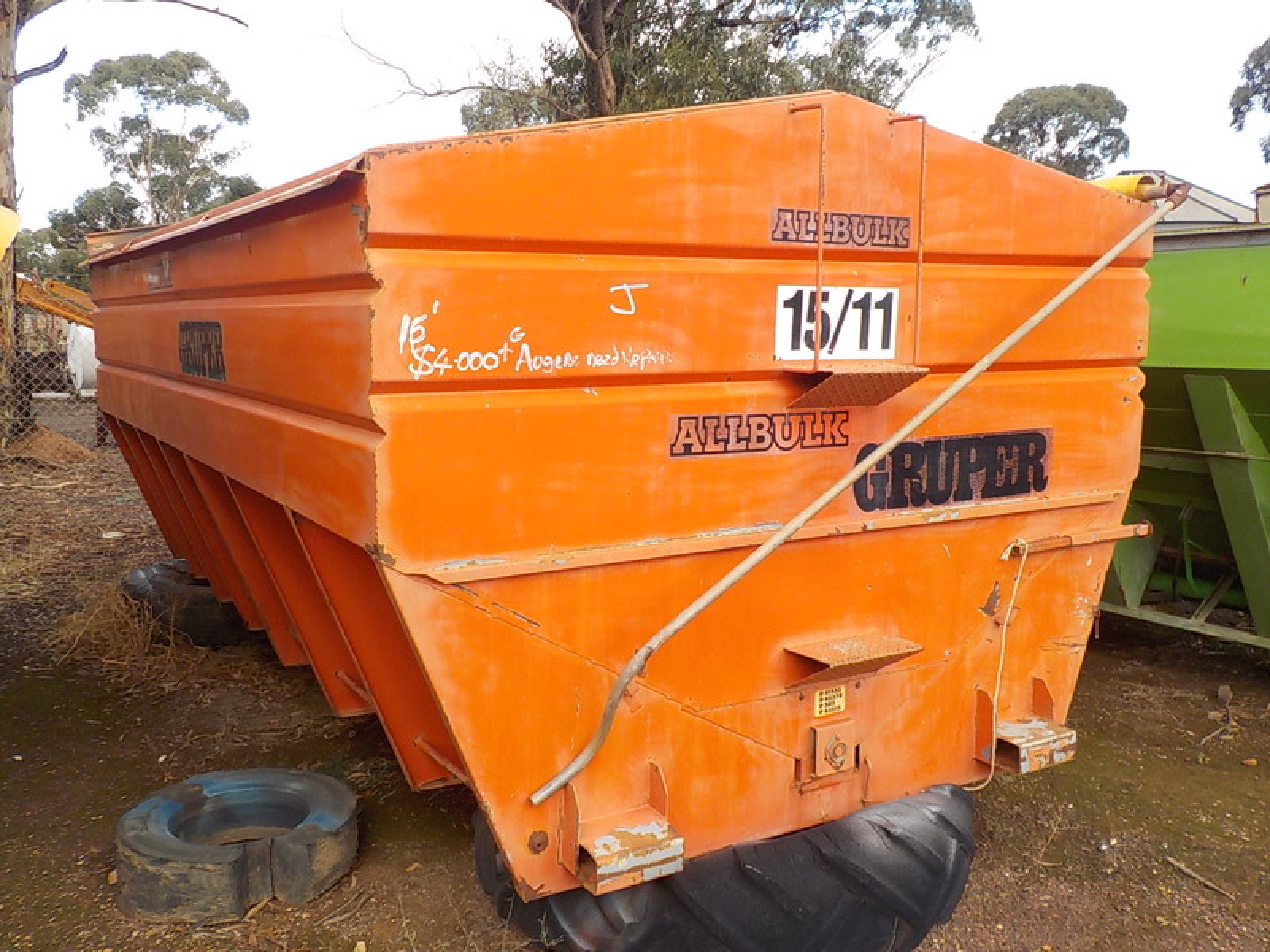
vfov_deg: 46.8
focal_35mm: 30
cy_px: 476
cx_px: 635
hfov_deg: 60.0
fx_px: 1101
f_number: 3.3
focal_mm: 4.1
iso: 125
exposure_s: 1/160
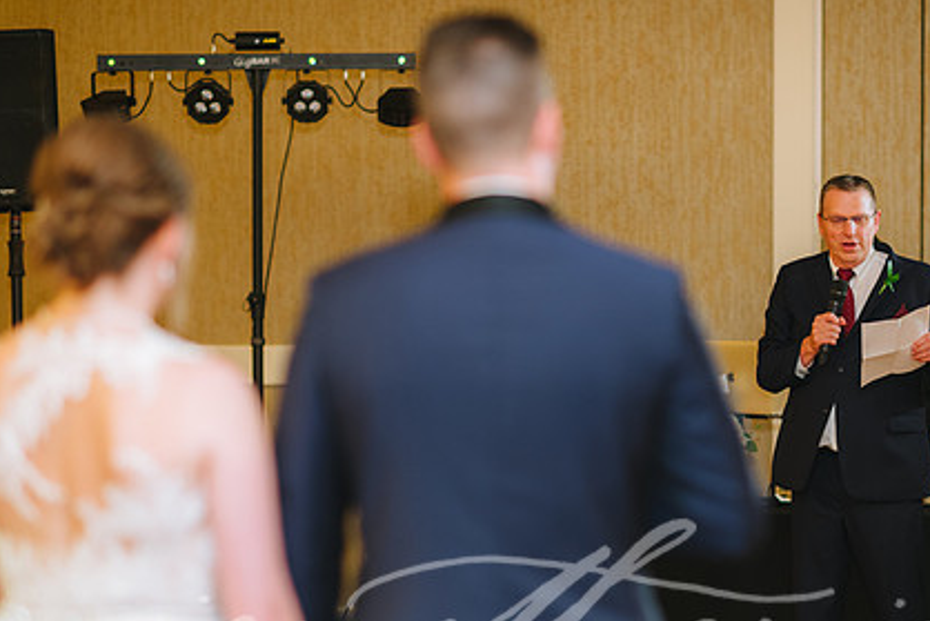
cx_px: 567
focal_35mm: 118
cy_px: 393
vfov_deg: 11.6
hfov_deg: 17.3
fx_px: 3049
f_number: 2
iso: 400
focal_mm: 85
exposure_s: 1/100
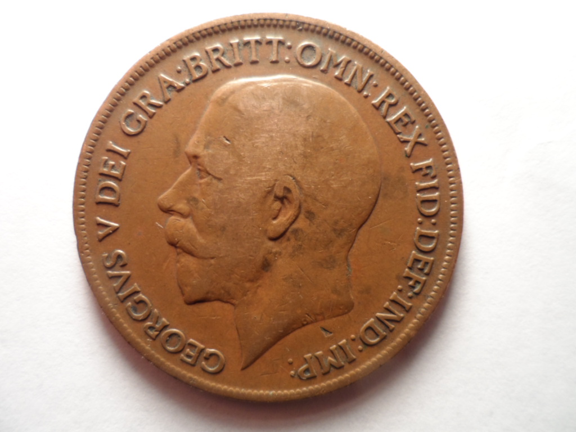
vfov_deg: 53.1
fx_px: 433
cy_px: 216
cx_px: 288
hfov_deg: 67.3
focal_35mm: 26
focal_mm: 4.9
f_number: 3.3
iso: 100
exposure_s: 1/30
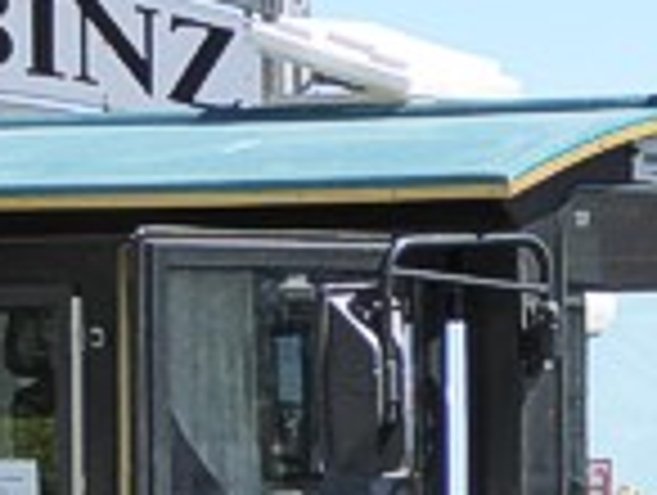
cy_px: 592
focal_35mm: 385
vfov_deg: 3.9
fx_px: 7319
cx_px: 724
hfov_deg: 5.1
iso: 200
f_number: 4.5
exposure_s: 1/400
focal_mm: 12.5
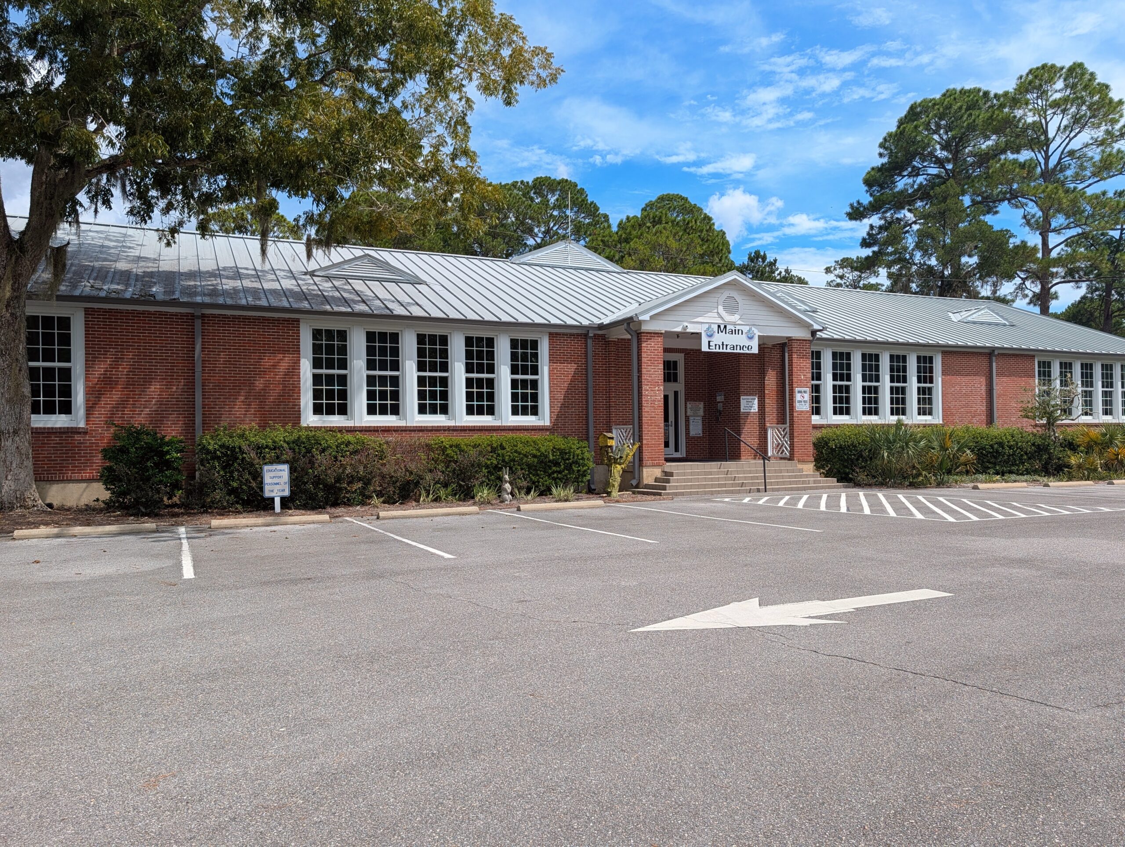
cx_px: 562
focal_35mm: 24
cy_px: 424
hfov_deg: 71.5
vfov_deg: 56.9
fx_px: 781
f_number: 1.68
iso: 20
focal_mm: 6.9
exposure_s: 1/1408
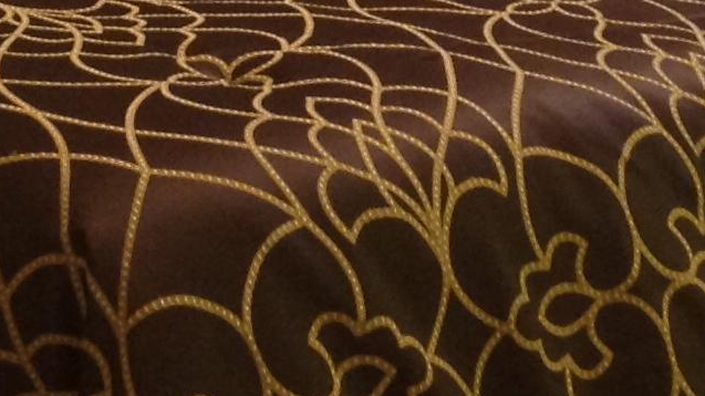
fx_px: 2897
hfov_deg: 13.9
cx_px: 414
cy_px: -397
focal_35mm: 155
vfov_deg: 7.5
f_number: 2.4
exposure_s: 1/15
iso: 200
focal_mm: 4.28
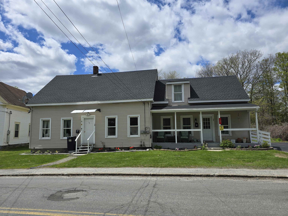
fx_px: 191
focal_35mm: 23
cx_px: 144
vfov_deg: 58.9
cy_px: 108
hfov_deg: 73.9
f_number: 1.7
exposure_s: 1/1418
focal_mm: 6.3
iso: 12
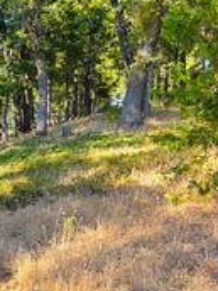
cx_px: -183
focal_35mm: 67
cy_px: 158
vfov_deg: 29.0
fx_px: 563
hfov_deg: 17.5
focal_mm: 6.3
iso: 40
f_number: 1.7
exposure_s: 1/180
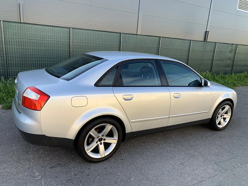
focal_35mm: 26
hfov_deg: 67.3
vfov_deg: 53.1
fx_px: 186
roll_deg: -3.4
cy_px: 93
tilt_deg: -13.1
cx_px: 124
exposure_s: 1/426
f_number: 1.8
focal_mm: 4.25
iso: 25
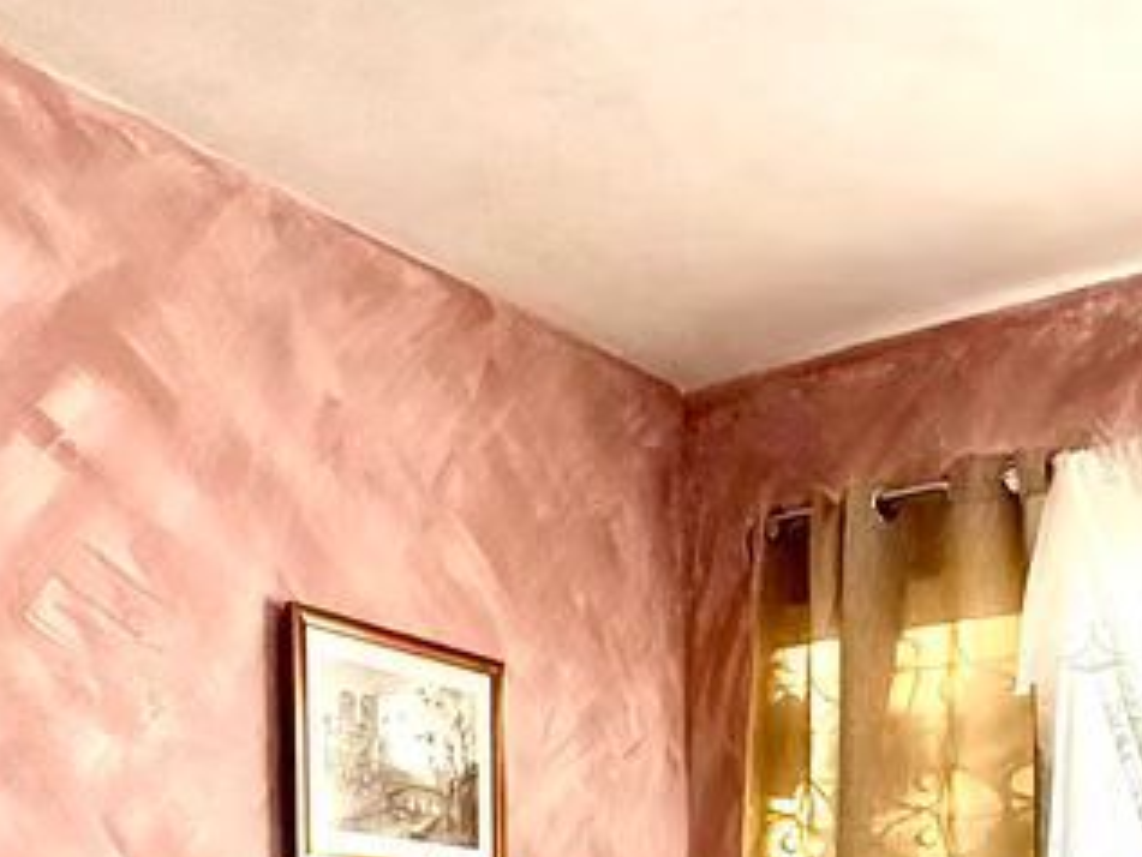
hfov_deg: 35.7
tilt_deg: -3.5
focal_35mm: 53
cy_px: 1203
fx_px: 1749
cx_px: 796
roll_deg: +0.3
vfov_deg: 23.3
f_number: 2.2
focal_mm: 2.22
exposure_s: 1/251
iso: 64
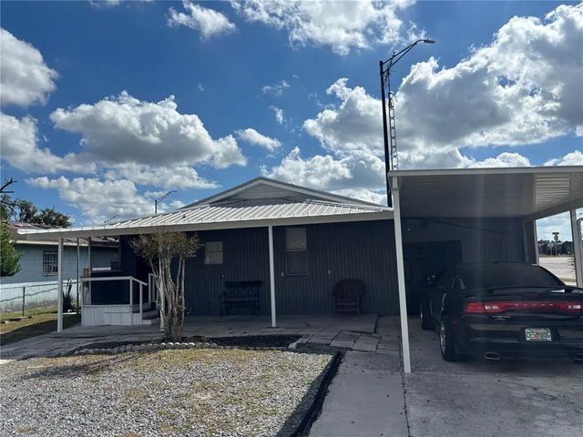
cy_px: 218
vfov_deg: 53.1
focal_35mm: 26
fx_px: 438
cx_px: 292
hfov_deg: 67.3
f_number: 1.6
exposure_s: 1/7692
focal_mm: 5.96
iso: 50
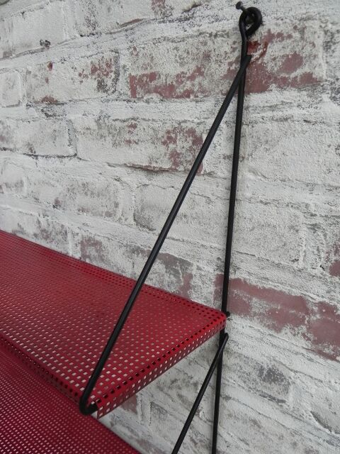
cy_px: 227
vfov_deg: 61.7
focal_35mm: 29
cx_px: 170
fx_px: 380
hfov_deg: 48.2
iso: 160
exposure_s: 1/47.5
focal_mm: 5.2
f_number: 2.8
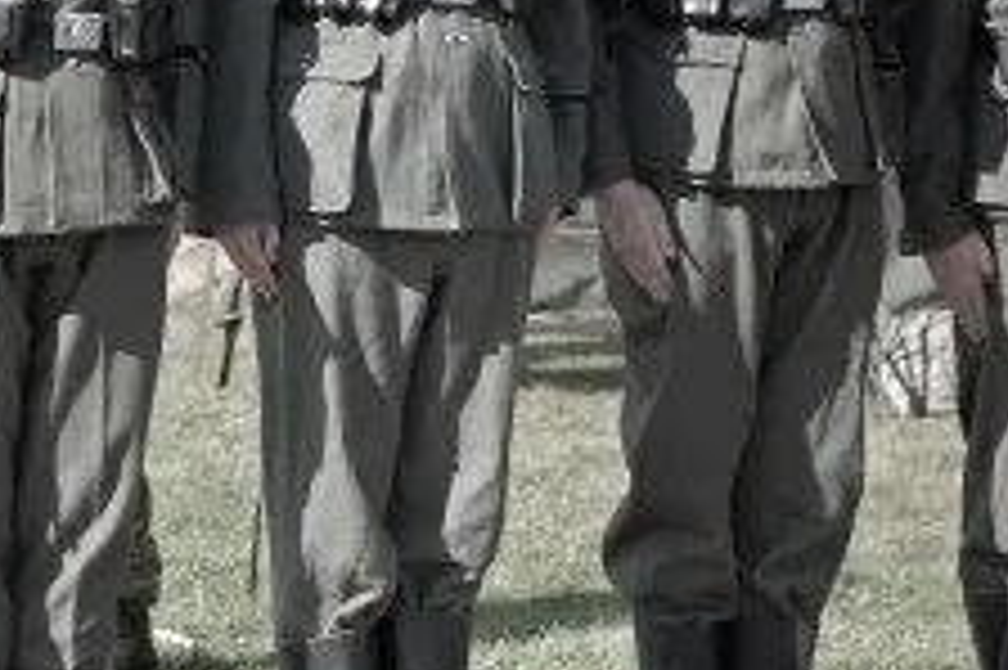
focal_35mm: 199
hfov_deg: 10.3
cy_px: 463
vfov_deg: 6.9
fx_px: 5568
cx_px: 389
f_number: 5.6
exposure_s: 1/500
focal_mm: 70
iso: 320
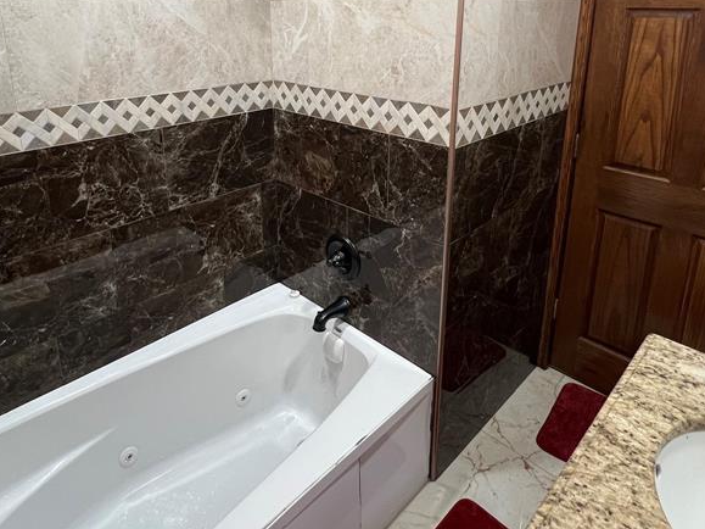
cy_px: 140
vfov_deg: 56.3
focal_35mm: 23
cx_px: 342
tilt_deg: -15.1
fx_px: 468
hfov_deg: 73.9
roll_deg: -0.7
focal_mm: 1.57
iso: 160
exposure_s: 1/60
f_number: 1.8
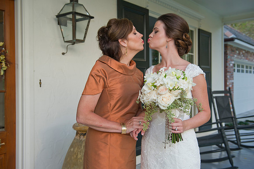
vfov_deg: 35.0
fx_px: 268
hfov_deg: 50.7
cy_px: 84
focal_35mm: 38
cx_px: 127
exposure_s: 1/100
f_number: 5
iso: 500
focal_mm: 38
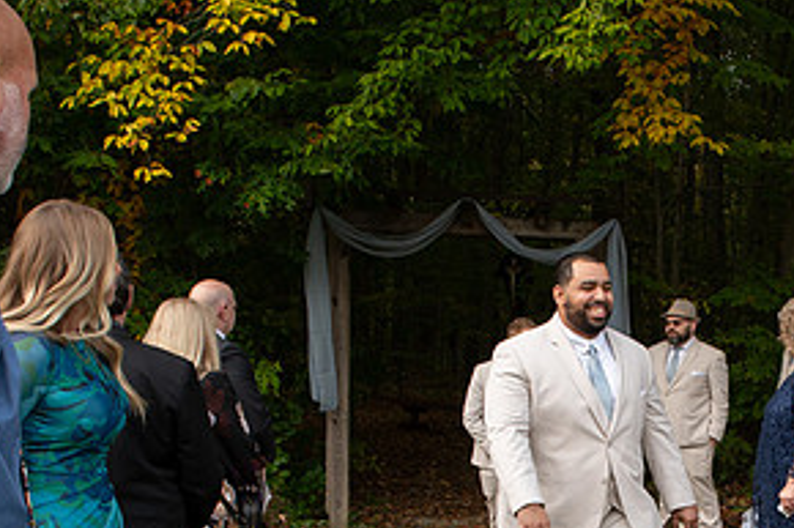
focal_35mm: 68
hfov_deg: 28.8
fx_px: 1499
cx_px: 680
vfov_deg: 19.3
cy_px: 559
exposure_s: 1/200
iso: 400
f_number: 6.3
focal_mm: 24
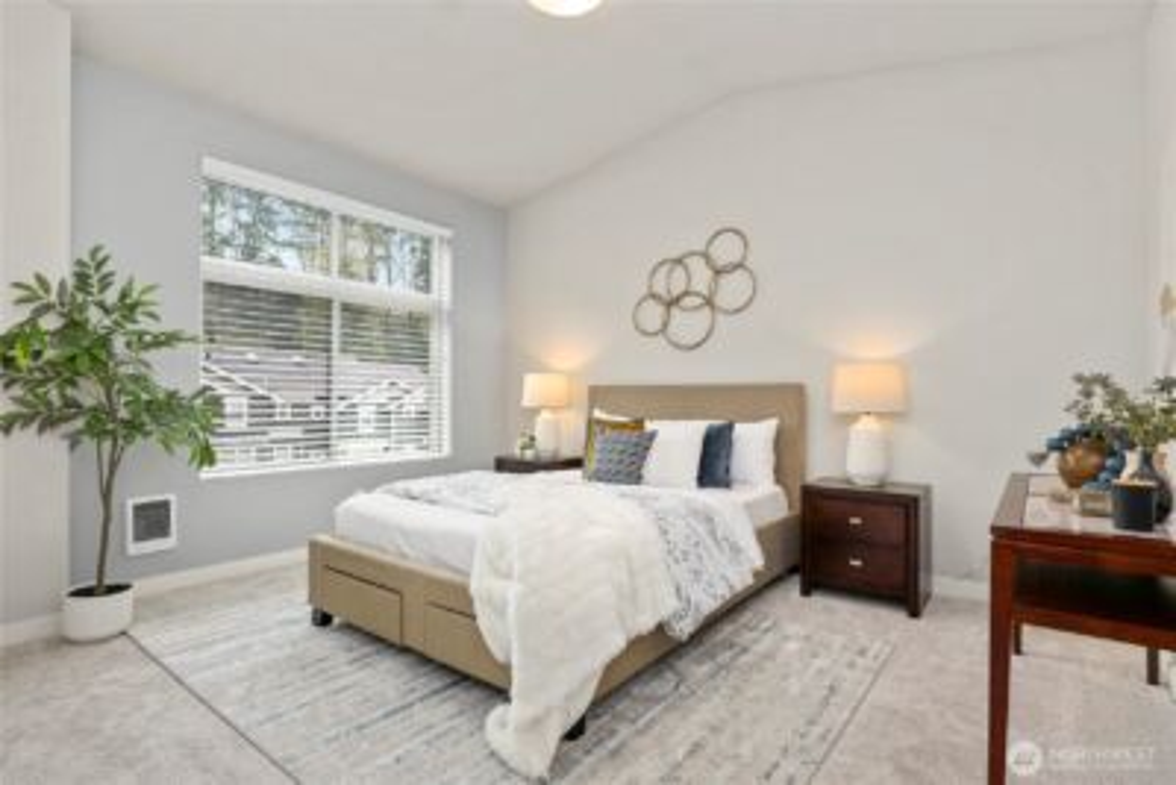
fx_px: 556
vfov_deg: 70.5
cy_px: 392
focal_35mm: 17
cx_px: 588
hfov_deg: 93.3
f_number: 9
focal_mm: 17
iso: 800
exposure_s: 1/10
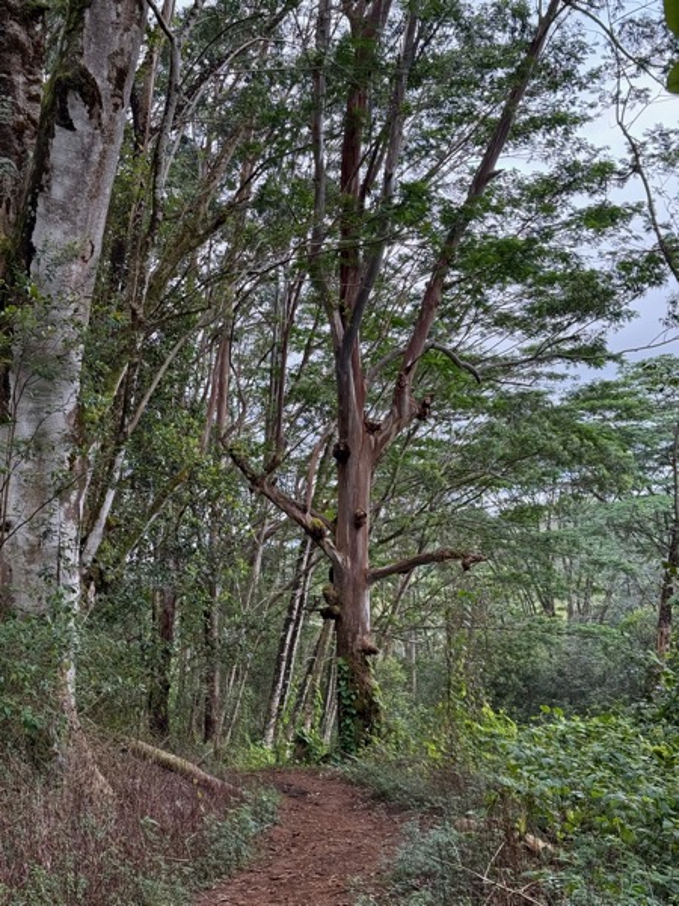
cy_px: 453
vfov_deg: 39.7
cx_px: 340
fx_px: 1255
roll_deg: +4.7
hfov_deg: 30.3
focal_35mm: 48
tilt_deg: +7.1
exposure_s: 1/422
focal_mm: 6.76
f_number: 1.78
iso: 100
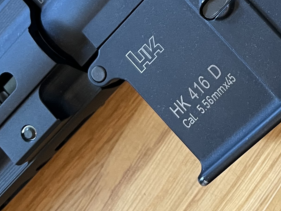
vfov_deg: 15.6
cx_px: 342
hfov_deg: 20.9
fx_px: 706
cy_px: -104
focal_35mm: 87
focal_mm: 5.7
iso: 250
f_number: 1.5
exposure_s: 1/60
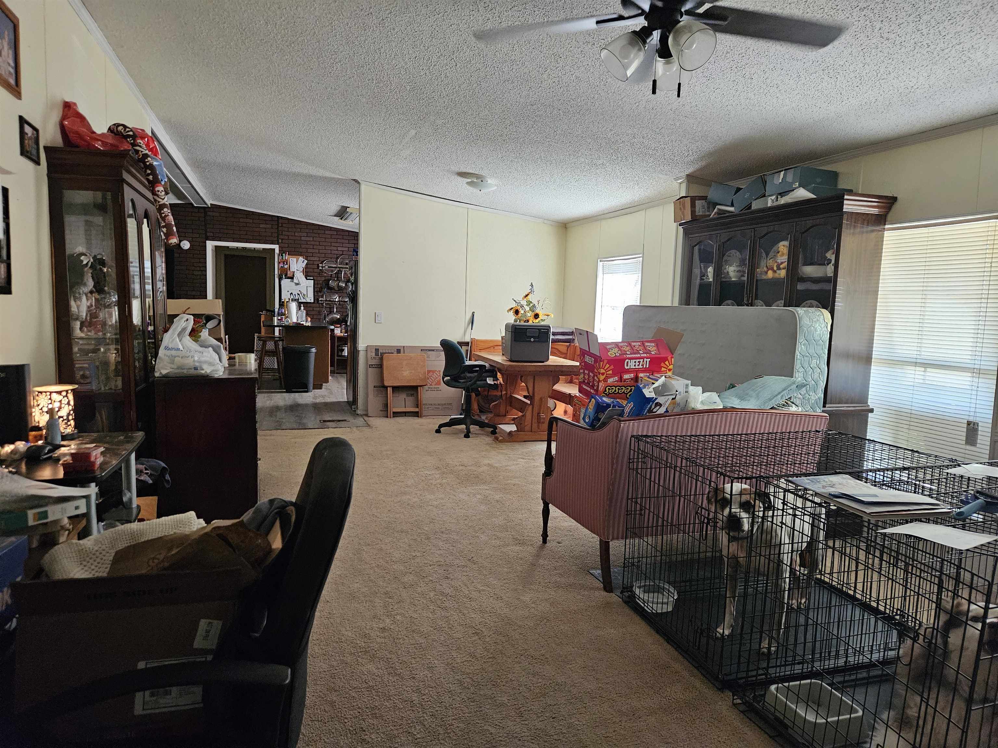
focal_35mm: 23
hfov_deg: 73.9
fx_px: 663
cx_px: 499
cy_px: 374
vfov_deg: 58.9
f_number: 1.8
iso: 1000
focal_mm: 5.4
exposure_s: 1/120
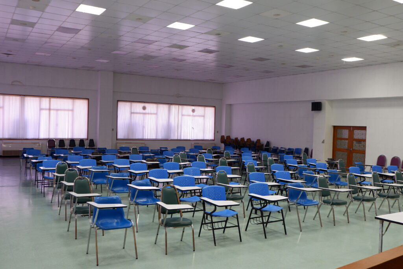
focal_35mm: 33
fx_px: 369
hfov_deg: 57.2
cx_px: 202
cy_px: 134
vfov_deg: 40.0
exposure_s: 1/45
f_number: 4.2
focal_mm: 22.1
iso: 640
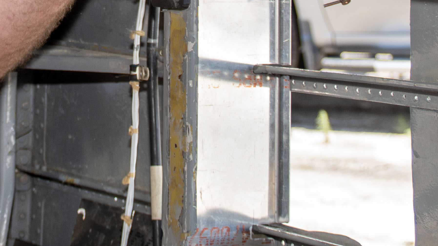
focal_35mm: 156
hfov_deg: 13.6
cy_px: -173
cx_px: 35
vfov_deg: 7.6
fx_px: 1811
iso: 160
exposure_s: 1/100
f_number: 5
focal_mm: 32
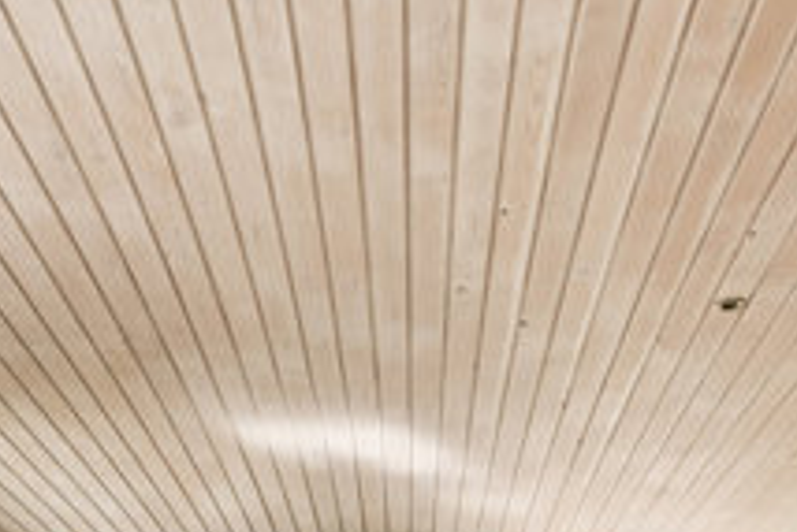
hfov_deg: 35.6
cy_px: 895
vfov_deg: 19.5
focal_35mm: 56
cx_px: 439
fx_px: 1241
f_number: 8
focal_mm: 10
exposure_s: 1/50
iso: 200
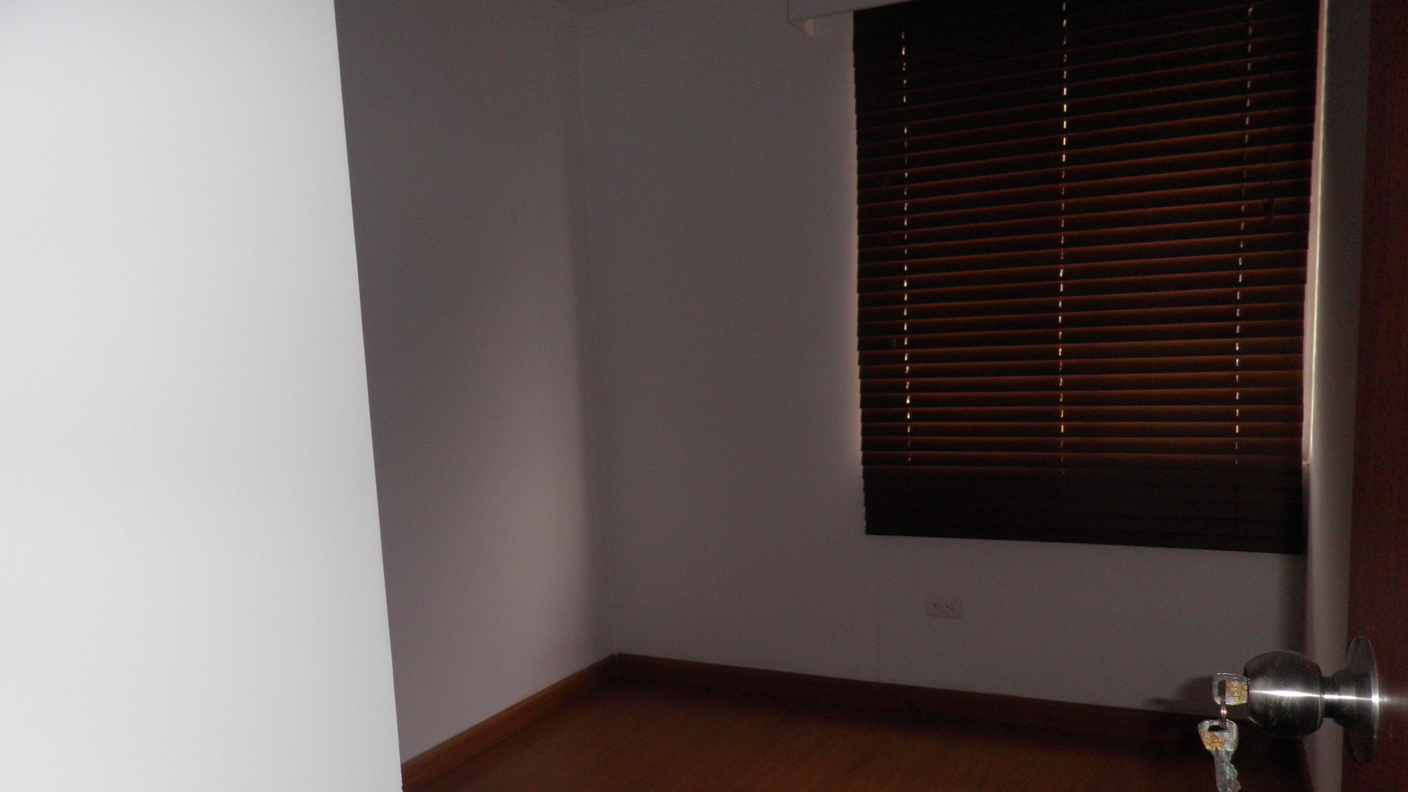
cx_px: 707
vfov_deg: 42.6
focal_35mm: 27
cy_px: 491
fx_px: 1008
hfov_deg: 69.9
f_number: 3.3
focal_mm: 4.3
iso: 160
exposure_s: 1/30
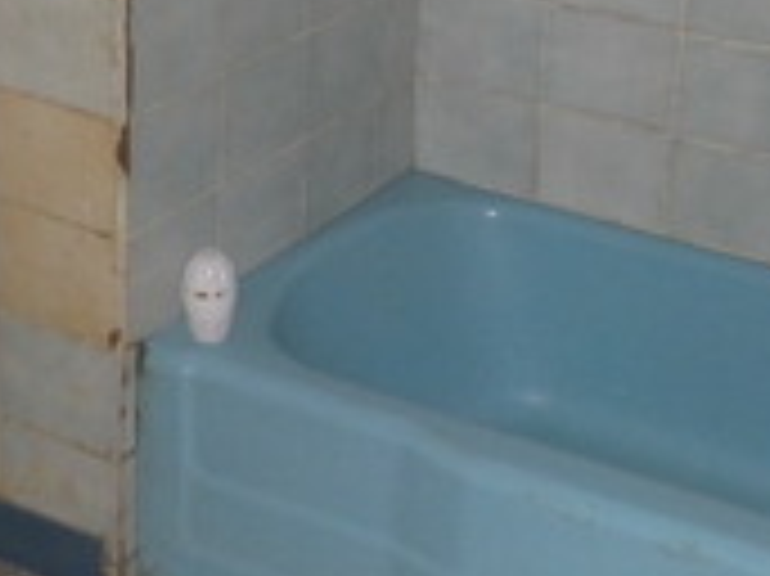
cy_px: 180
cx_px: 405
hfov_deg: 22.8
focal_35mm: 86
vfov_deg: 17.1
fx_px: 1912
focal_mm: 4.1
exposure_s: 1/30
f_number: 2.8
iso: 200
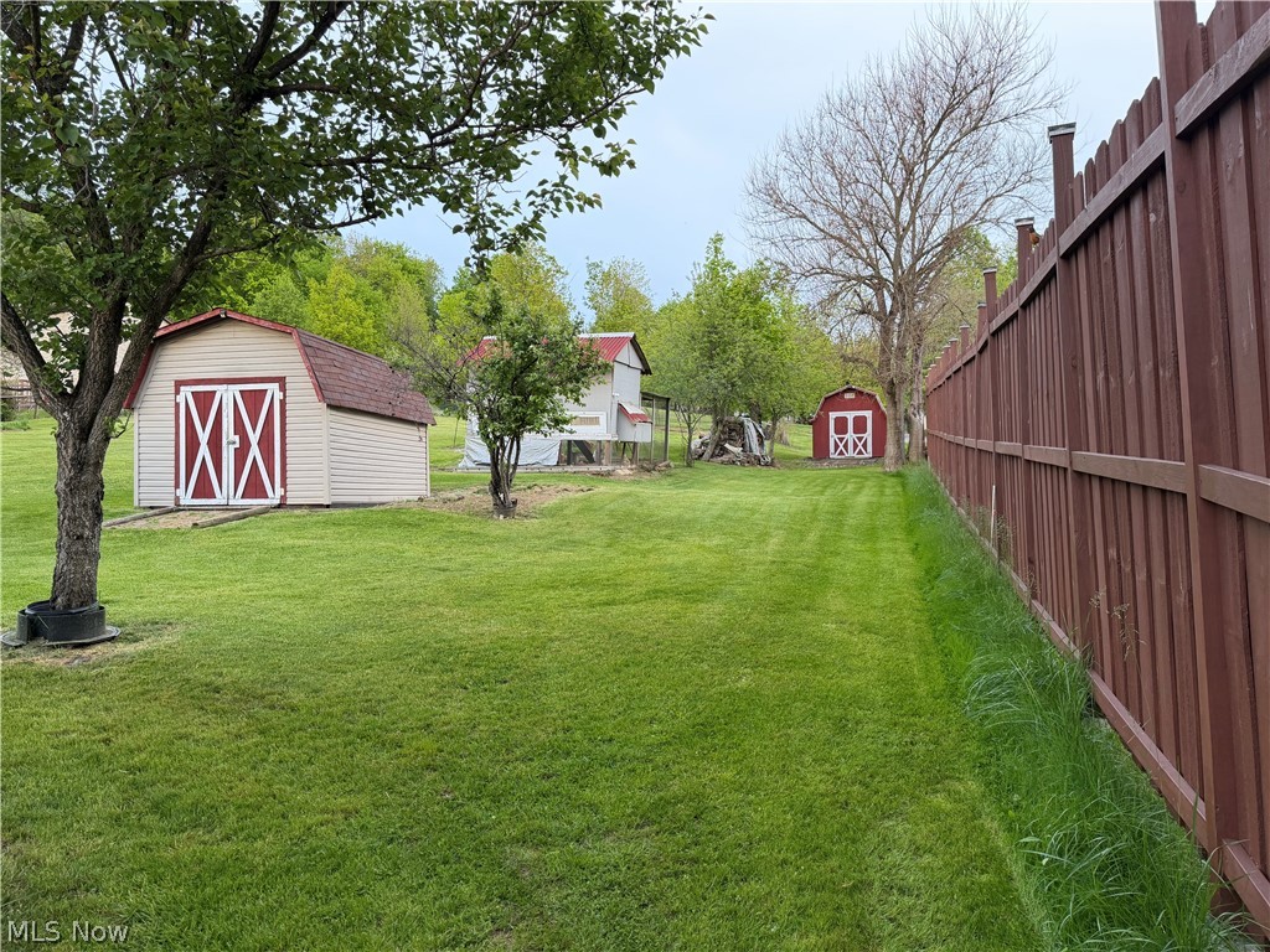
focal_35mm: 24
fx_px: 881
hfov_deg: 71.6
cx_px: 635
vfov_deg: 56.8
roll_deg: +1.3
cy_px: 476
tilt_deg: +2.2
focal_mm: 6.76
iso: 100
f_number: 1.78
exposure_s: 1/197
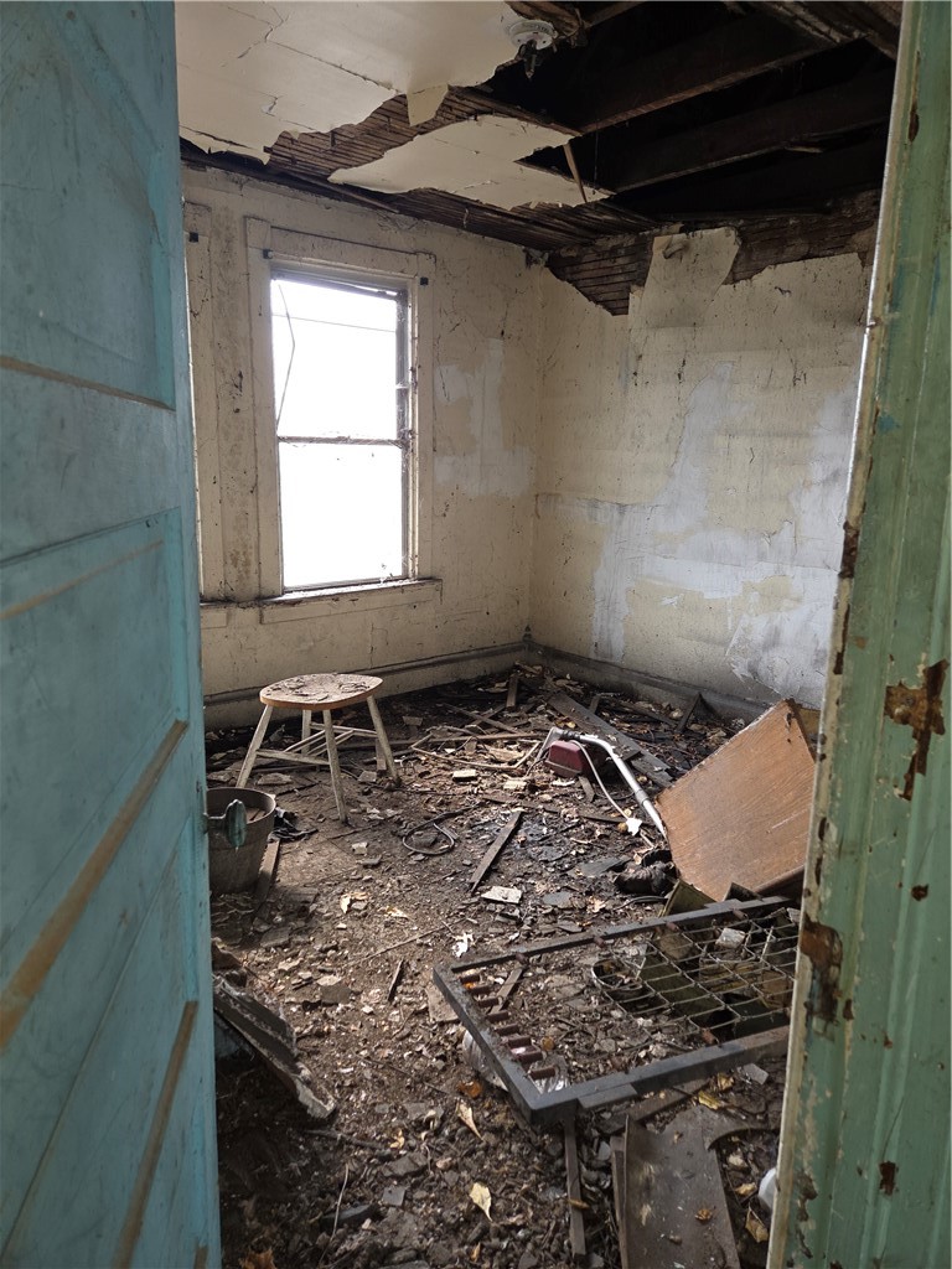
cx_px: 476
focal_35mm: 23
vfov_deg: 73.9
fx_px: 843
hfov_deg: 58.9
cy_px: 634
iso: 64
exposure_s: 1/60
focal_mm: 5.4
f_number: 1.8
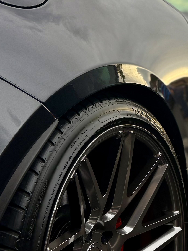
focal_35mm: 74
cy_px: 157
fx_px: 536
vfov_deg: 26.3
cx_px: 161
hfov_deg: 19.6
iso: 100
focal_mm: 6.76
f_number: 1.78
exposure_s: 1/275
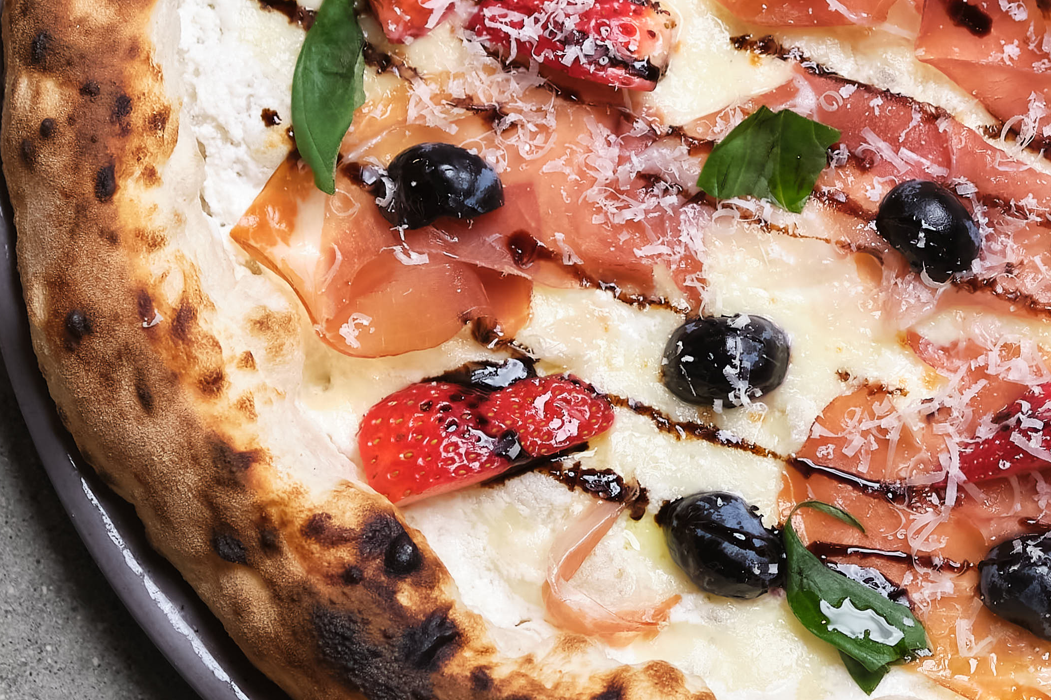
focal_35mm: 258
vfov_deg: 5.3
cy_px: 17
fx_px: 7532
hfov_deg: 8.0
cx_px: 830
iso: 800
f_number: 2.4
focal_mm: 60
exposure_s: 1/250
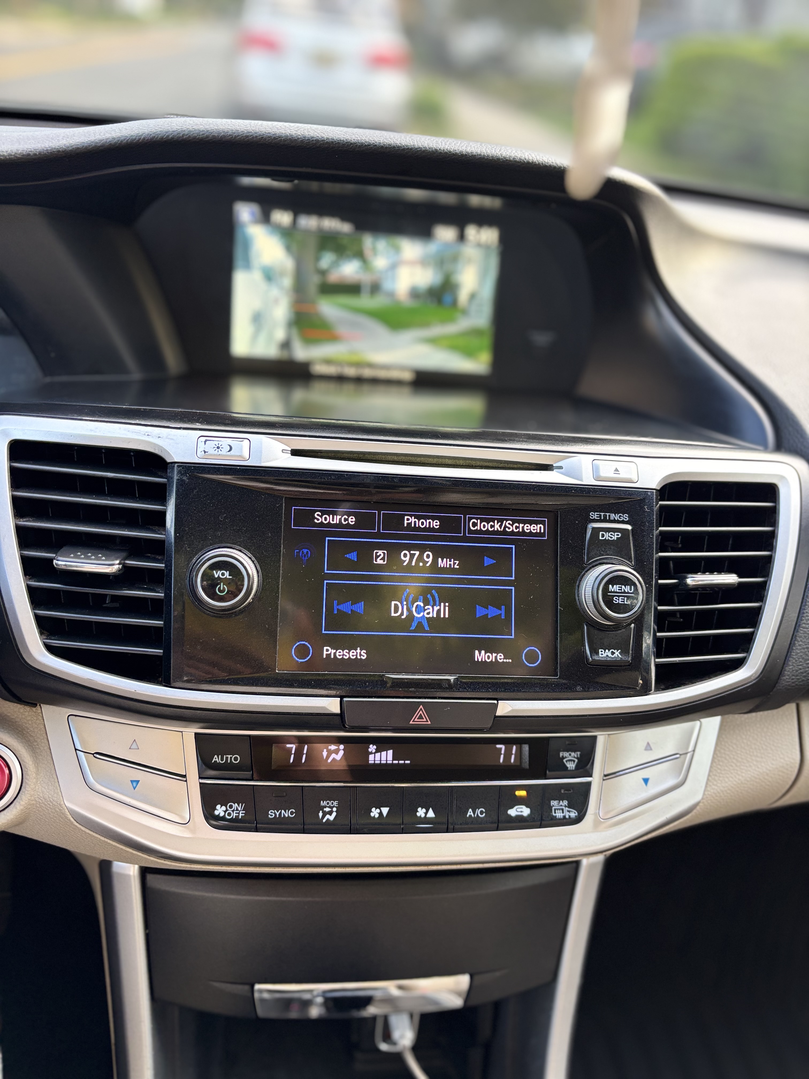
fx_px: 810
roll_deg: -4.5
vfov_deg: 67.3
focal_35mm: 26
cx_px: 404
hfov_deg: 53.1
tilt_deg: -31.8
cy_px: 540
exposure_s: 1/110
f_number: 1.6
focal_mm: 5.96
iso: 125
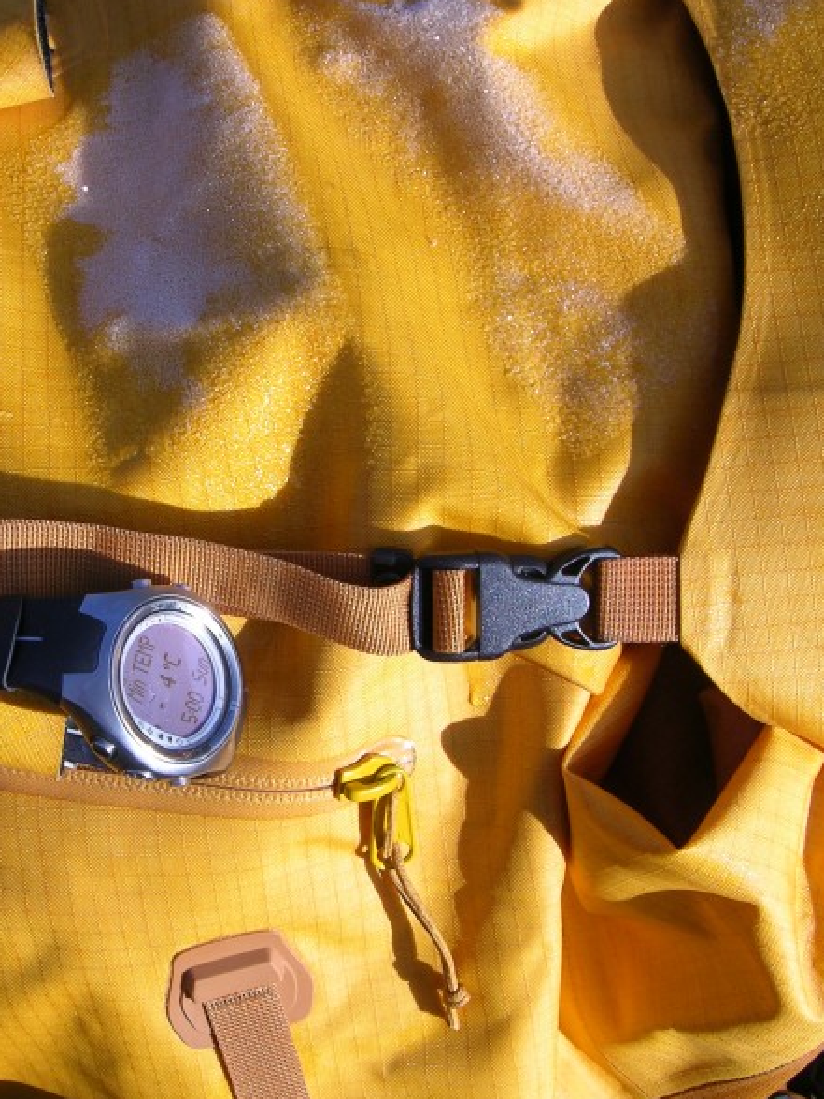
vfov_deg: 31.7
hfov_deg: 23.7
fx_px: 1936
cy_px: 559
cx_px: 168
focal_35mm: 61
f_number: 5.6
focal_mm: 8.9
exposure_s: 1/199
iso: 50
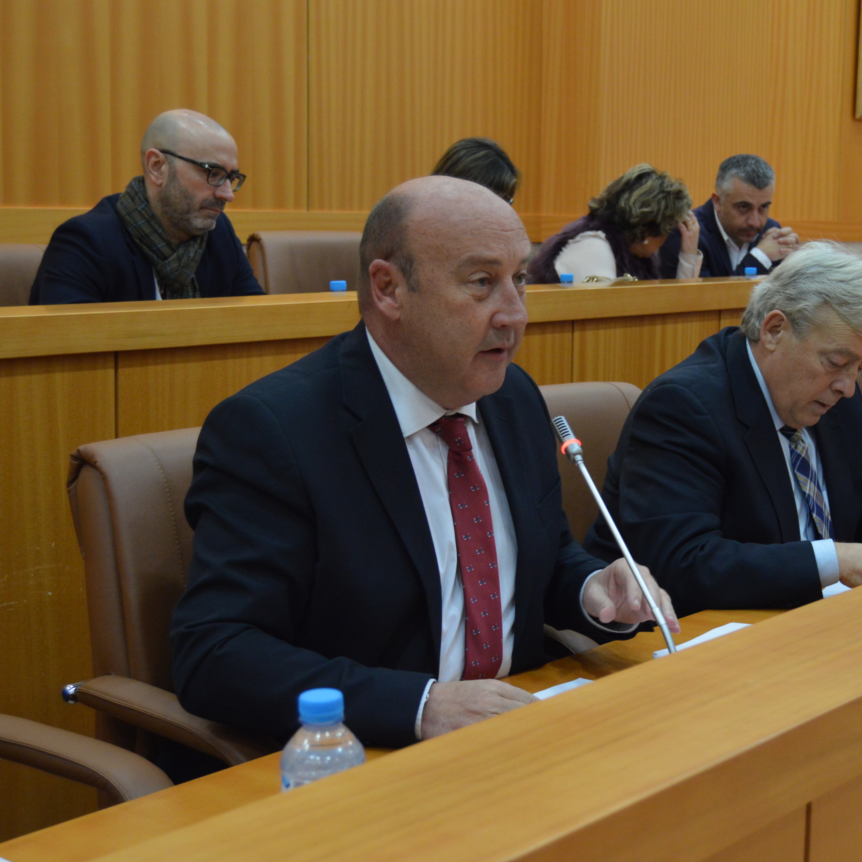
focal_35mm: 58
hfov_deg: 29.2
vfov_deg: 29.6
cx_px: 616
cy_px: 431
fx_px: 1634
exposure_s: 1/60
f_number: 4.2
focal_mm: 30
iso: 1250
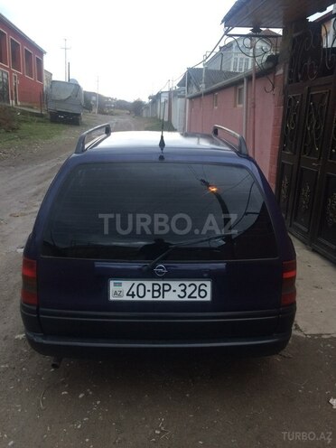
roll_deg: -1.2
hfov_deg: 48.2
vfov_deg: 61.7
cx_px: 168
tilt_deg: -14.8
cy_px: 224
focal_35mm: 29
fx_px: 375
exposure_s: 1/33
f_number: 2.2
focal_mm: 4.15
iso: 100
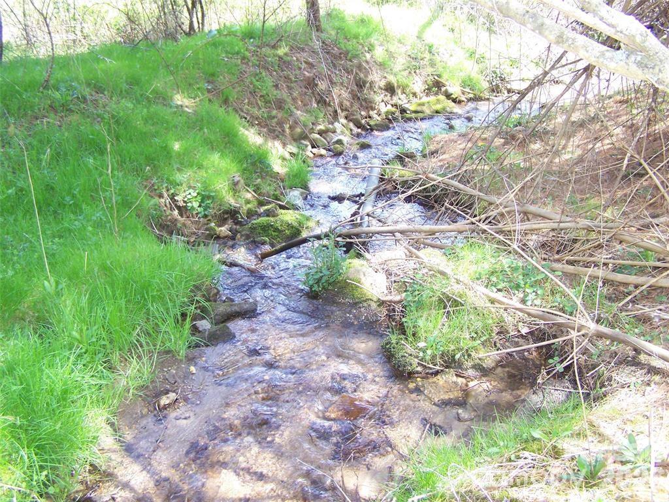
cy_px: 251
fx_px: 734
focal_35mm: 38
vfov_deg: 37.7
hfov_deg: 49.0
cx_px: 334
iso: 160
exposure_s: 1/100
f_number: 2.8
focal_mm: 6.3
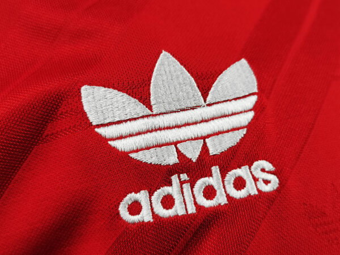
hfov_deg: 46.8
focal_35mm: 40
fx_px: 393
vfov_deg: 36.0
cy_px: 128
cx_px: 170
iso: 125
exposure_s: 1/50
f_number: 1.8
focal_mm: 5.58
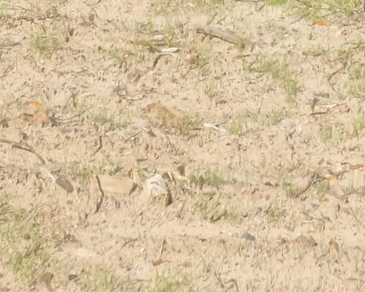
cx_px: 296
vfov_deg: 10.2
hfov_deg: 14.5
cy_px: -396
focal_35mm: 132
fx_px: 1426
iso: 3200
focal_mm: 16
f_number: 10
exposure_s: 1/4000
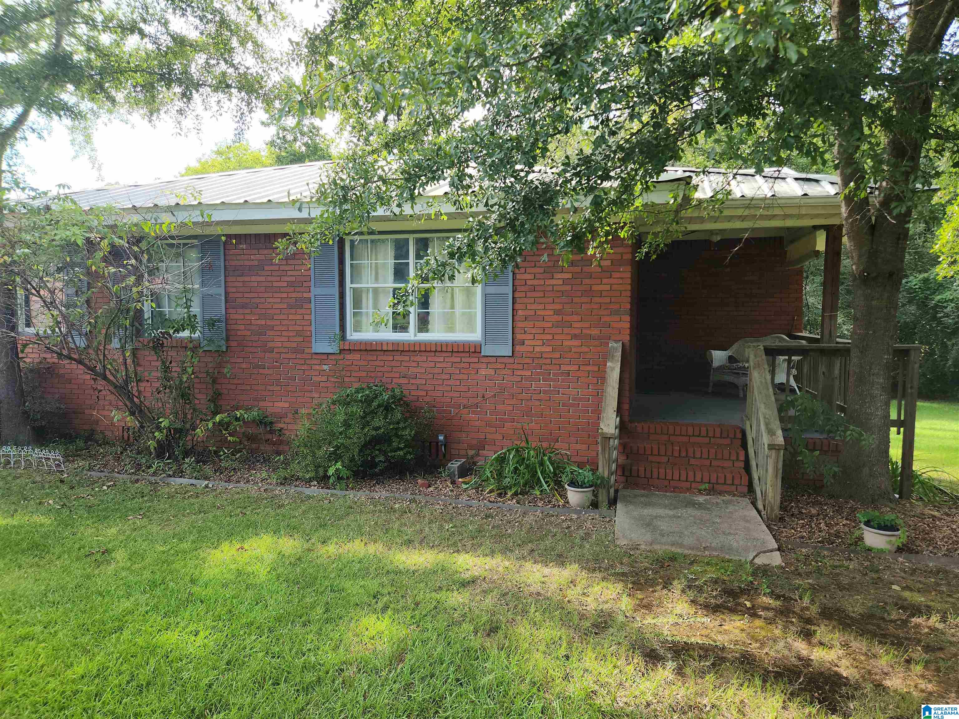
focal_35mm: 23
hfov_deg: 73.9
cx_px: 480
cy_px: 360
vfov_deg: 58.9
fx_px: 637
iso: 20
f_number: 1.8
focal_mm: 5.4
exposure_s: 1/212
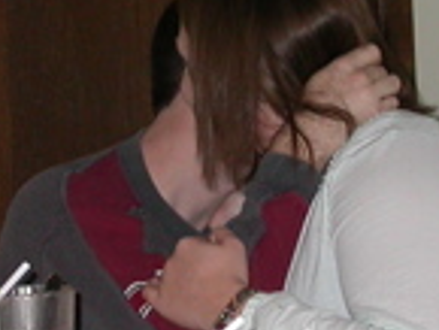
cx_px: 194
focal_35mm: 168
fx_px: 2132
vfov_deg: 8.8
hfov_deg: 11.8
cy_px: 100
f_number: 2.6
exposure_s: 1/60
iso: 100
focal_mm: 7.85
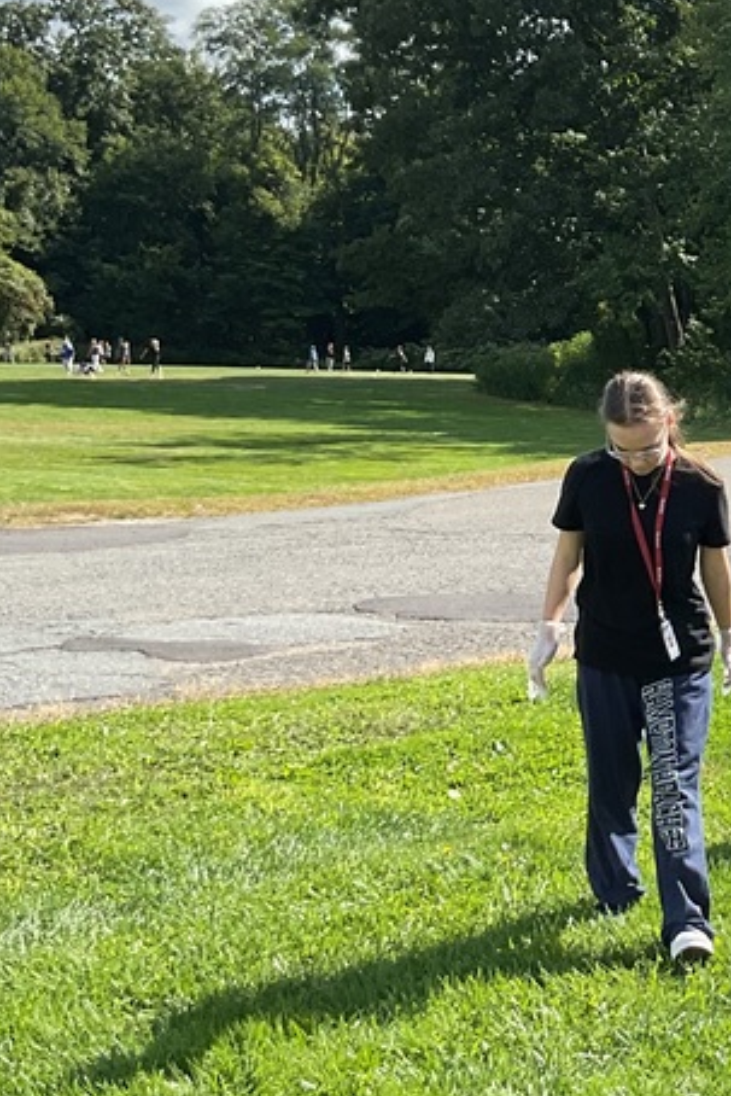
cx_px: 907
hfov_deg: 18.8
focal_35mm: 68
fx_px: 2069
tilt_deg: -7.6
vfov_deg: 29.6
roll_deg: -0.1
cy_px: 560
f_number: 1.8
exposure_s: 1/944
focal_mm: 3
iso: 16
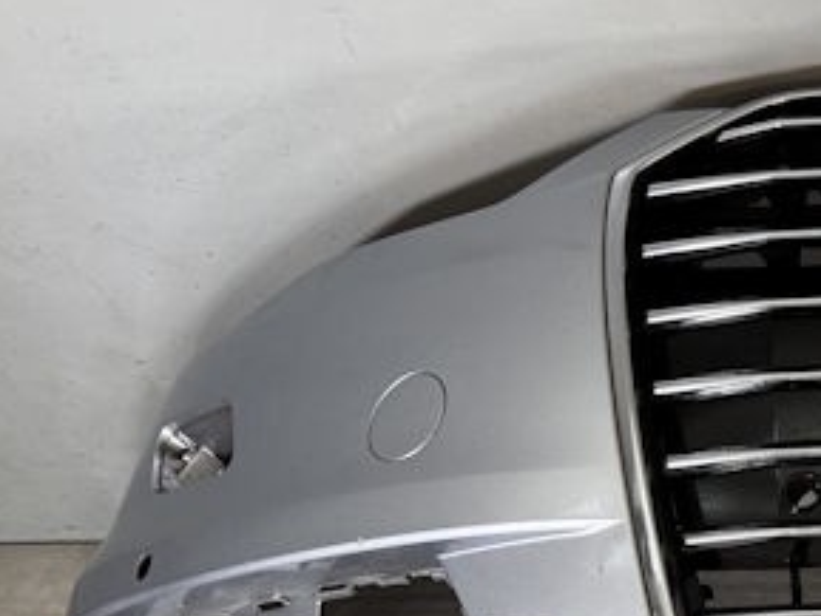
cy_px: 517
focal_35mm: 85
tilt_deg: -55.9
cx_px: 1312
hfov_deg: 19.4
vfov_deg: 17.2
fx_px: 2017
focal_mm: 6.76
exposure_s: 1/50
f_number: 1.78
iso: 125
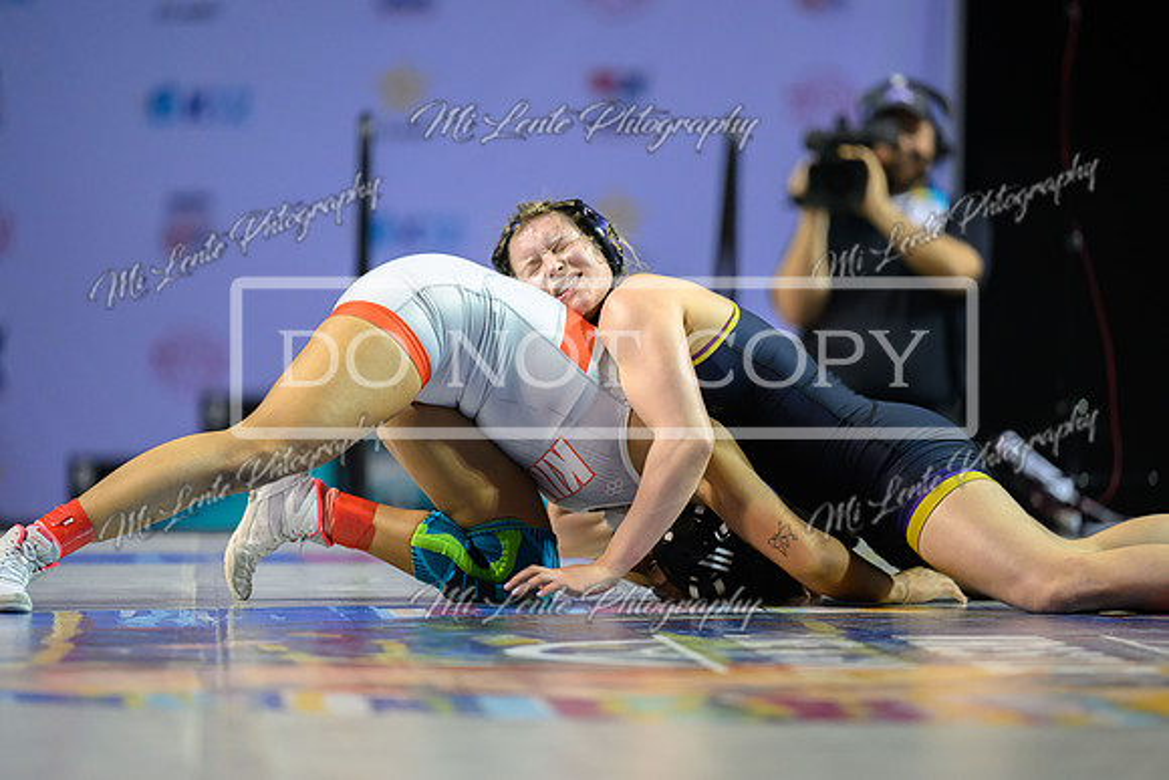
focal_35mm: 197
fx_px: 6411
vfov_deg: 7.0
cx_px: 593
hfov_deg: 10.4
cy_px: 387
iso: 5000
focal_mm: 185
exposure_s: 1/800
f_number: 2.8
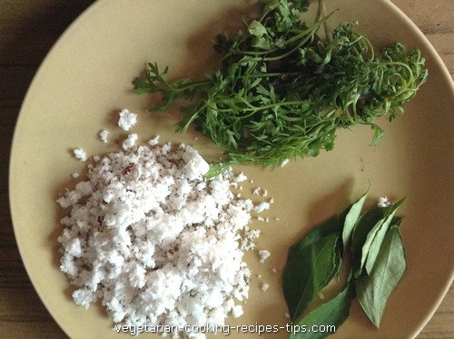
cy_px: 170
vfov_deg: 42.8
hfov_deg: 55.4
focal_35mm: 33
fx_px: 432
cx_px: 227
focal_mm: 3.3
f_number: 2.4
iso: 160
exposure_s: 1/24
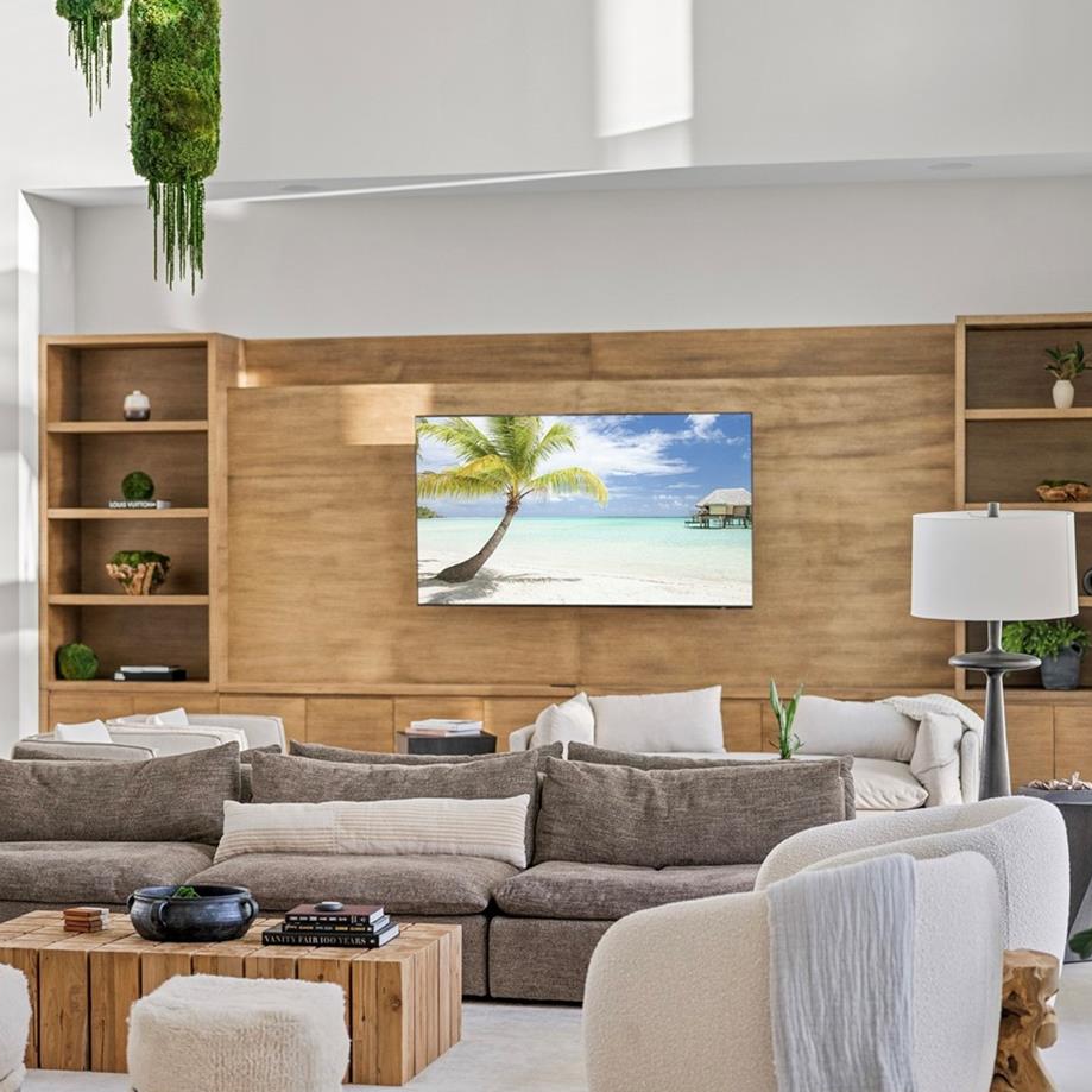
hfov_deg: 23.3
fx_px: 2641
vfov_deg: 23.3
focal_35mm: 74
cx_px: 380
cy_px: 613
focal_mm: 50
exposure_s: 1/160
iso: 500
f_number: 2
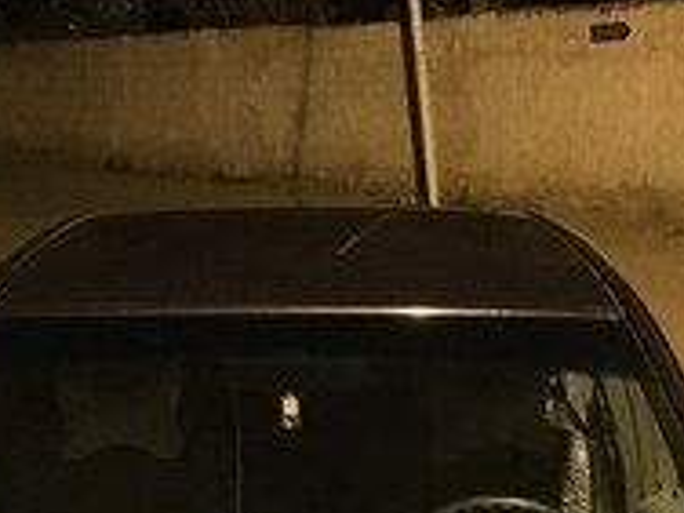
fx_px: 2015
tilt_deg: -16.8
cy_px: 773
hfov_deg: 19.1
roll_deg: +2.7
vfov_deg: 13.6
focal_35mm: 102
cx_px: 164
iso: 500
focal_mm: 4.15
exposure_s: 1/17
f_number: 2.2
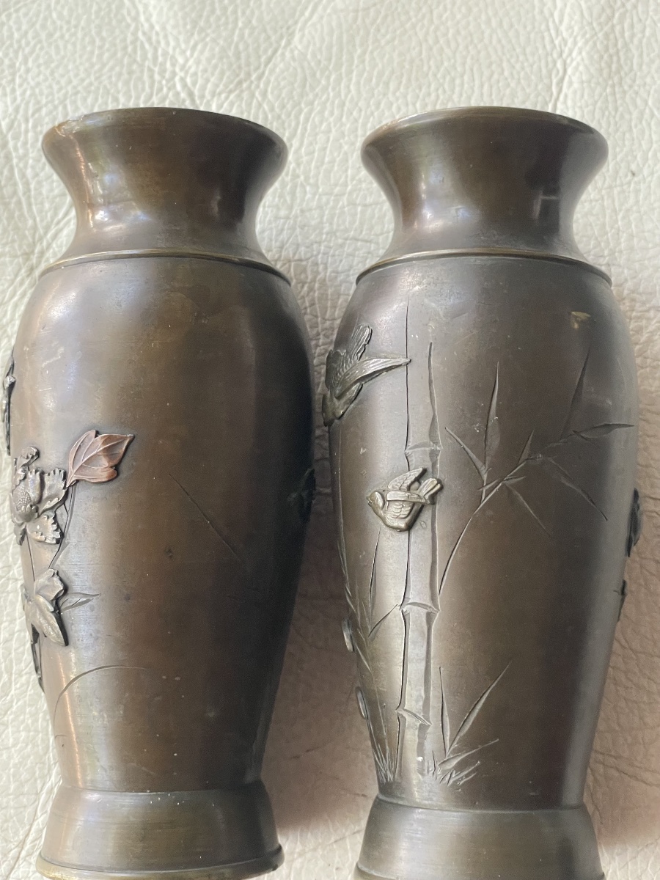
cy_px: 440
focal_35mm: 52
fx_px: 1322
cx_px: 330
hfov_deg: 28.0
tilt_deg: -78.2
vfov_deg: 36.8
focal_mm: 6
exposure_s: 1/92
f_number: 2
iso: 200
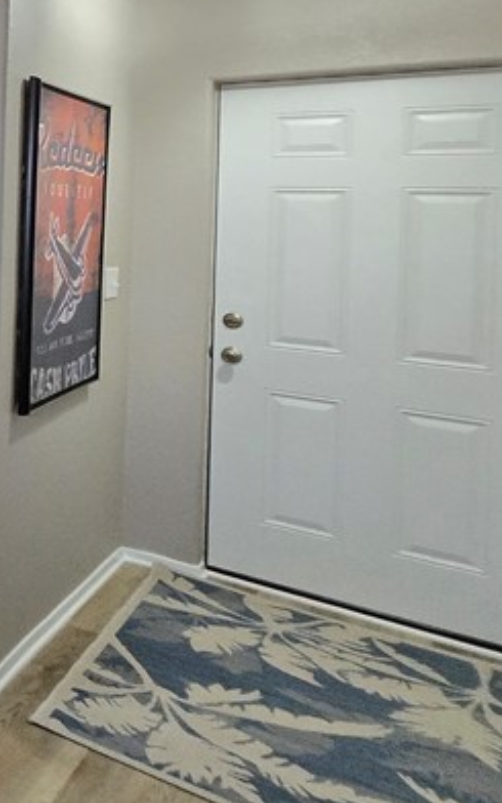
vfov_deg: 51.6
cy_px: 199
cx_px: -506
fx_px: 788
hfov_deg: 19.3
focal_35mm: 36
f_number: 2.2
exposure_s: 1/60
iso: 400
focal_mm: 1.7
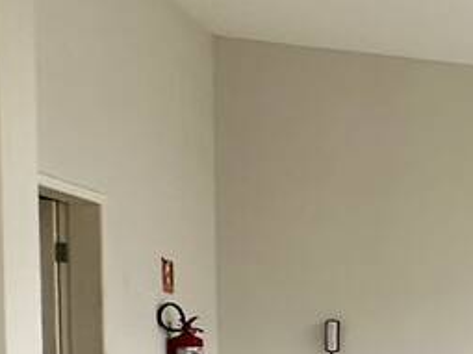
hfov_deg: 14.4
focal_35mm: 79
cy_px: 376
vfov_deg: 18.1
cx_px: 1176
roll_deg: -0.4
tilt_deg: -1.8
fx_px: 1079
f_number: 2.2
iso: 40
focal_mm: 2.22
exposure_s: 1/197
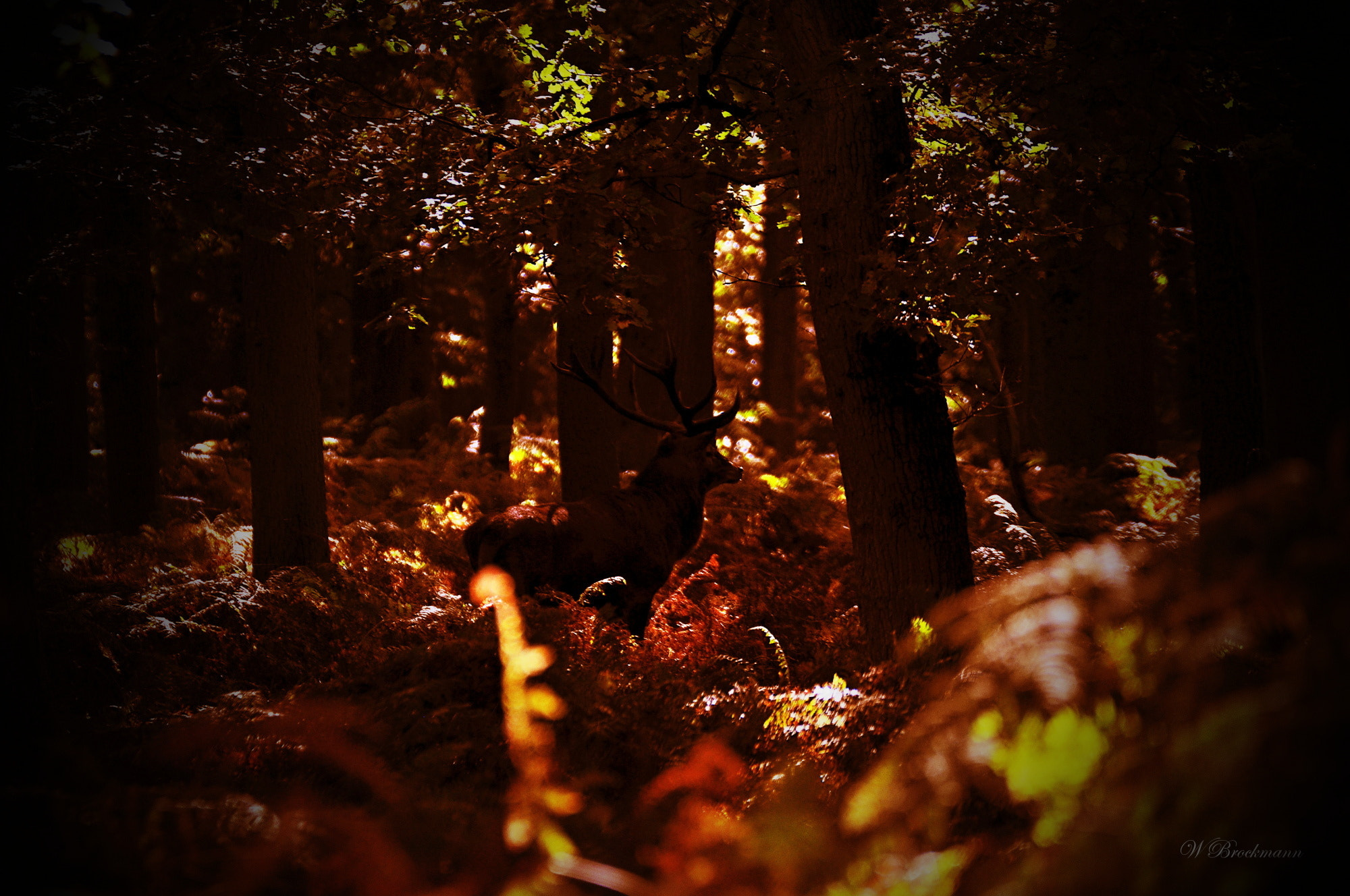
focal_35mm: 450
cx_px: 675
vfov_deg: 3.0
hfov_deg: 4.6
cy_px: 448
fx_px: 16853
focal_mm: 300
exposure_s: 1/400
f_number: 5.6
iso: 500
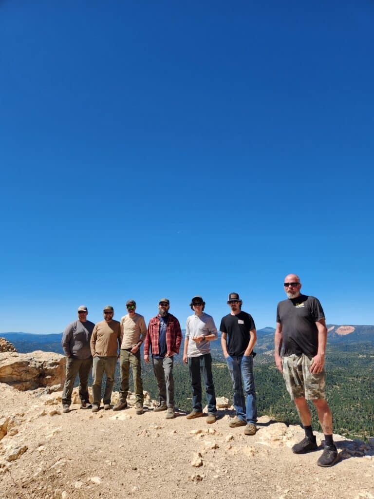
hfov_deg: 58.9
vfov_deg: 73.9
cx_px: 187
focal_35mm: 23
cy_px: 250
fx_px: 331
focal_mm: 5.4
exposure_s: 1/1380
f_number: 1.8
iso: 20
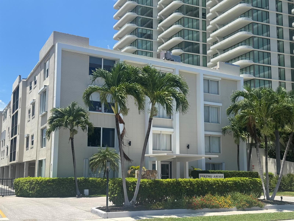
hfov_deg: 39.7
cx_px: 147
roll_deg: -0.4
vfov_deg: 30.3
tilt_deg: +10.0
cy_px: 110
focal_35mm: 48
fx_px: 408
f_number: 1.78
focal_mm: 6.76
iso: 64
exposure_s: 1/4310
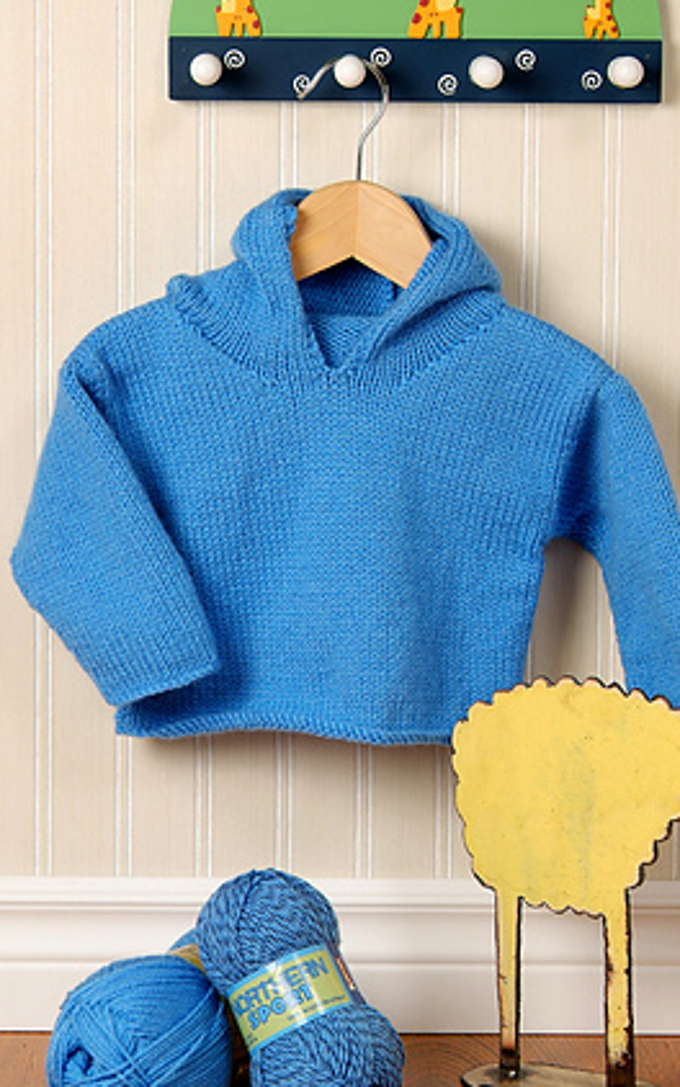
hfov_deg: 11.3
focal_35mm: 116
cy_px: 443
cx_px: 394
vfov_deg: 18.0
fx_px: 3437
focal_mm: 50
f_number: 6.7
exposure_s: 1/60
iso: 100
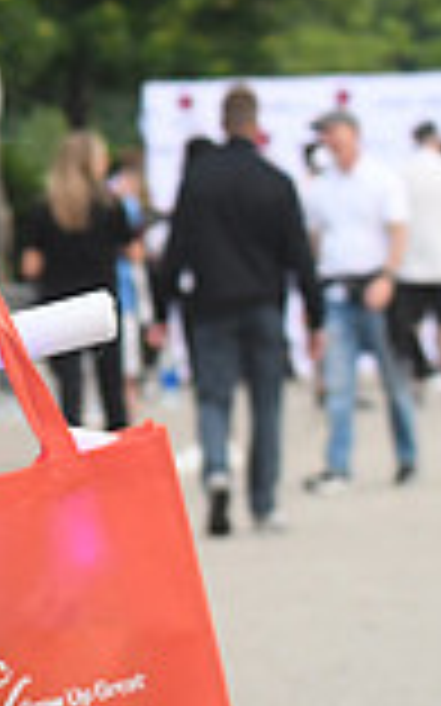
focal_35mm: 407
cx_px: -796
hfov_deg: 3.2
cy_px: -137
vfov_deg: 5.1
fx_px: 7834
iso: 2000
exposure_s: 1/320
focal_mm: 72
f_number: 5
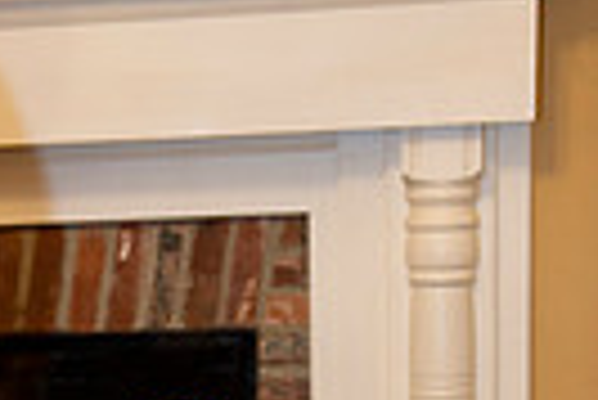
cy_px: 566
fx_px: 2361
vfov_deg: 9.5
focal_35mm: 142
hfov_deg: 14.1
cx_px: -70
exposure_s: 1/50
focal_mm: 42
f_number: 3.2
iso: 800
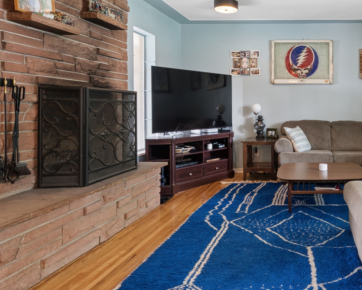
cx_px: 308
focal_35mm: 30
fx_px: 321
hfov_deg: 53.3
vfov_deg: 48.0
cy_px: 108
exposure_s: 1/8
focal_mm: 17
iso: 640
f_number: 8
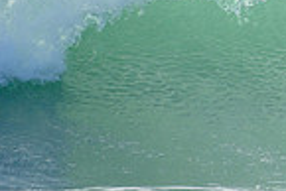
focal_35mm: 2438
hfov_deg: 0.8
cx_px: 691
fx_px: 19388
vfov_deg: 0.6
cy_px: -121
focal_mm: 500
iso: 180
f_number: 5.6
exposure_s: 1/1250
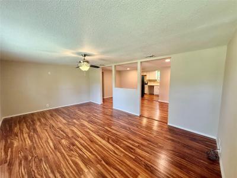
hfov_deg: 102.1
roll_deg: +0.0
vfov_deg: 85.7
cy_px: 89
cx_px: 118
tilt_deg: -4.0
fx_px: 96
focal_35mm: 14
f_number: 2.2
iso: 320
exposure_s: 1/120
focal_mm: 2.22
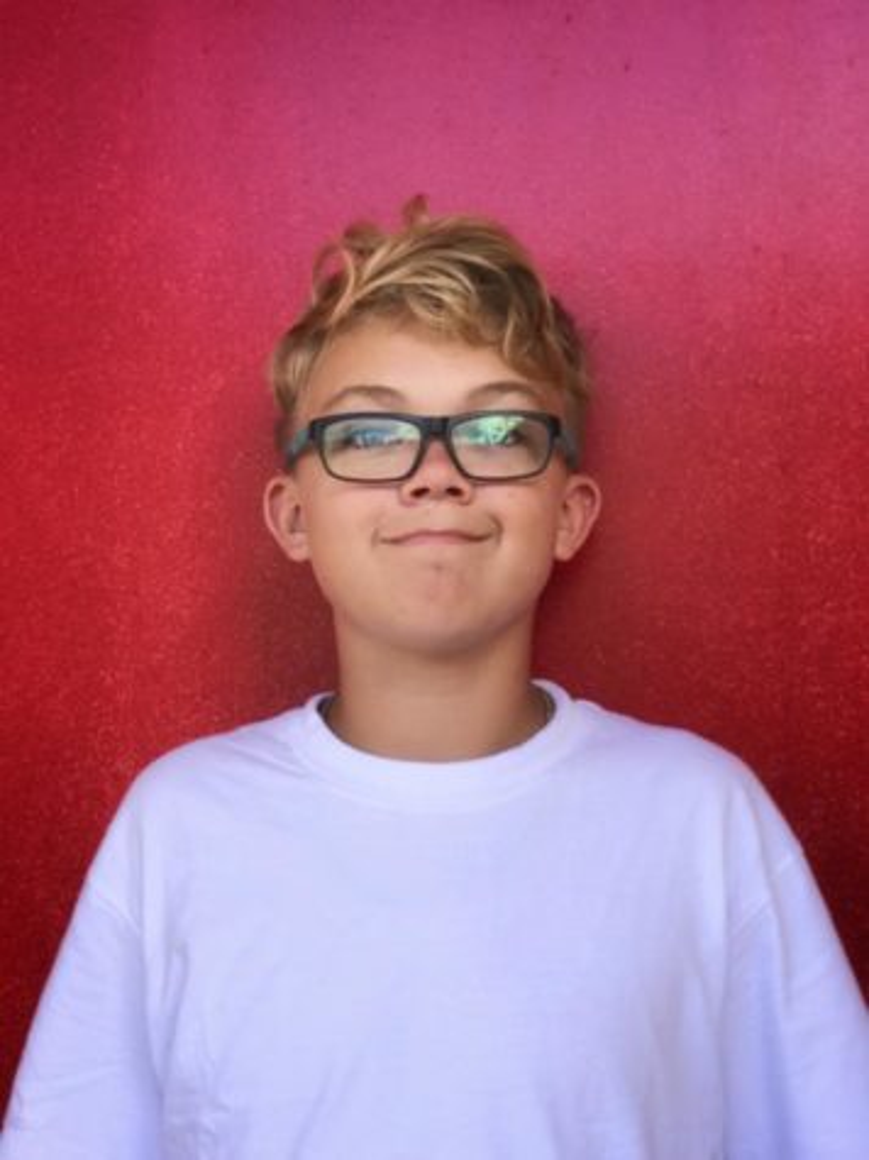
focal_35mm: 57
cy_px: 580
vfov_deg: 33.8
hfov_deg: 25.6
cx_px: 434
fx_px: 1909
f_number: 2.8
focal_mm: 6.6
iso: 20
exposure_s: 1/61
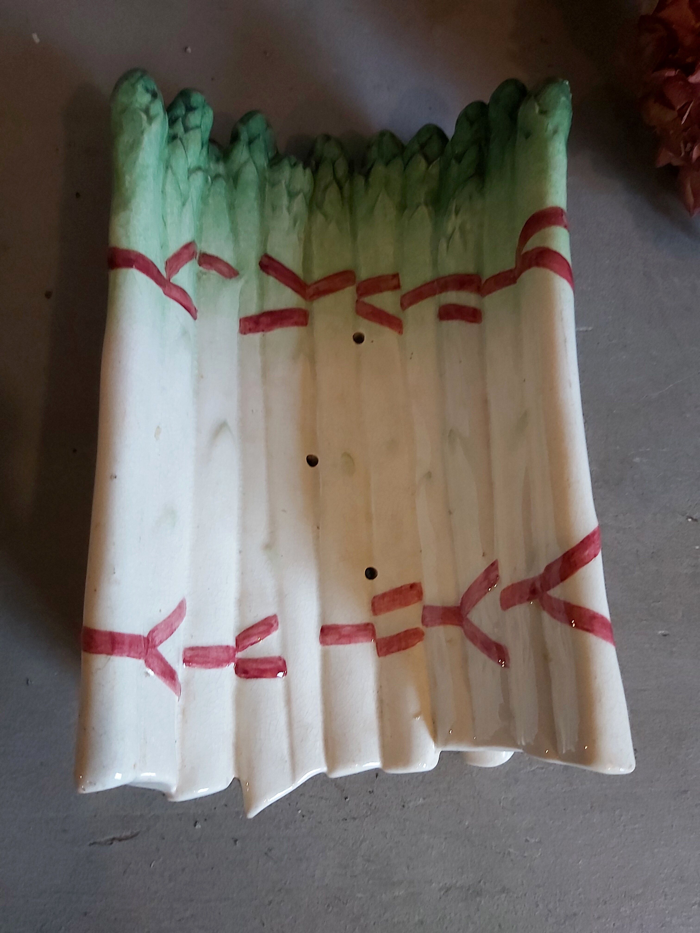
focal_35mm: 26
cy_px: 466
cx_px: 350
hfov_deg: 53.1
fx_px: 701
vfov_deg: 67.3
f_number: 1.7
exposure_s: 1/50
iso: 250
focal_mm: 3.92
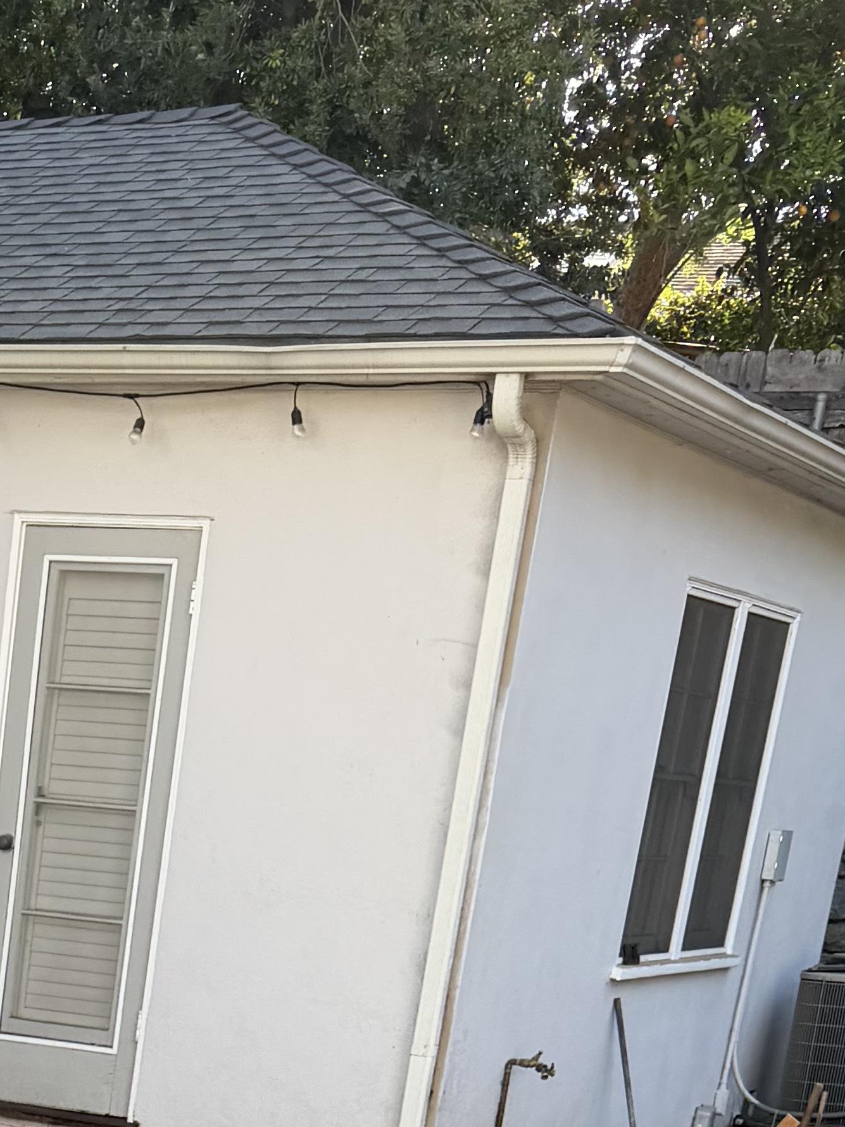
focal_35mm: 77
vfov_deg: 20.9
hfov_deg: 18.1
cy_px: 1755
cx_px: -190
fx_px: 2506
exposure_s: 1/399
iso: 80
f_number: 1.78
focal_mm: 6.76
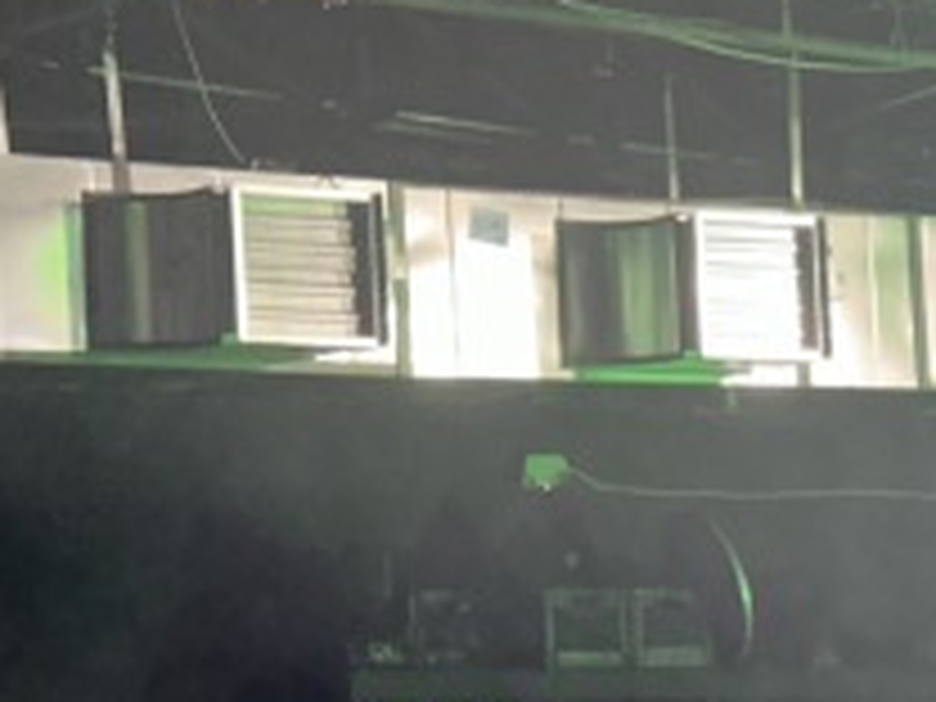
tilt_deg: -0.8
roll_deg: +2.3
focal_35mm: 148
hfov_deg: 12.9
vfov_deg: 9.9
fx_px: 4002
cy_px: 801
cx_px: 1246
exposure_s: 1/24
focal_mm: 6.86
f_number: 1.78
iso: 640
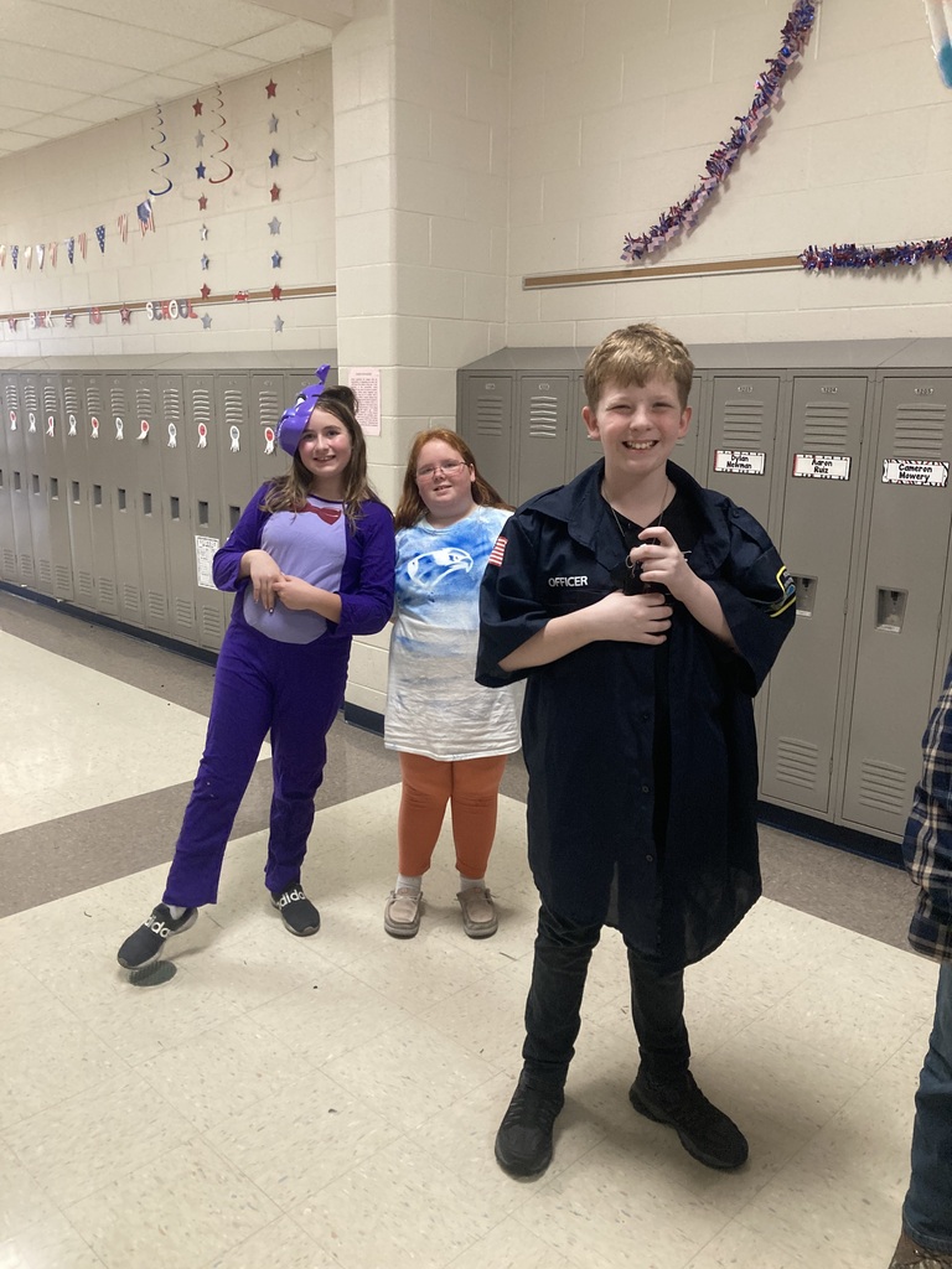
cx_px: 476
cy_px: 634
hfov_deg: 49.7
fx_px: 1027
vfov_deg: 63.4
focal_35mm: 28
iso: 250
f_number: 1.8
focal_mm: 3.99
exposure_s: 1/60
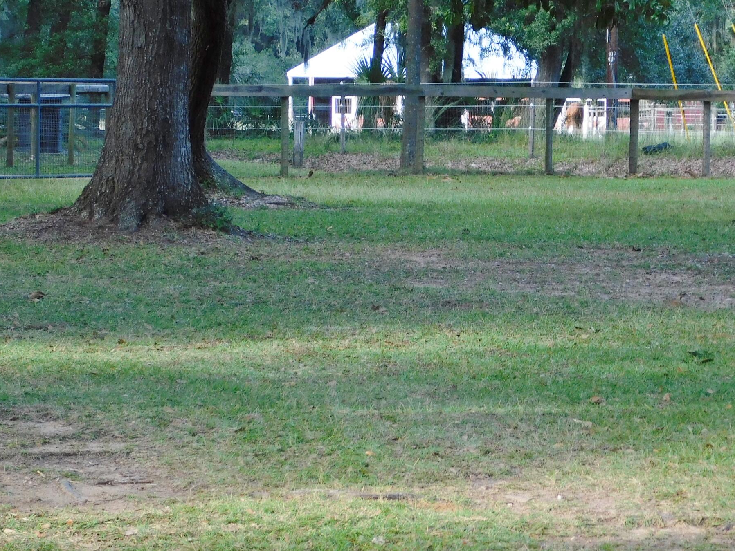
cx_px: 466
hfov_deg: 10.3
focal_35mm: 192
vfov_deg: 7.7
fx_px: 4077
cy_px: 165
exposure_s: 1/60
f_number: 4.8
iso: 140
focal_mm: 20.3
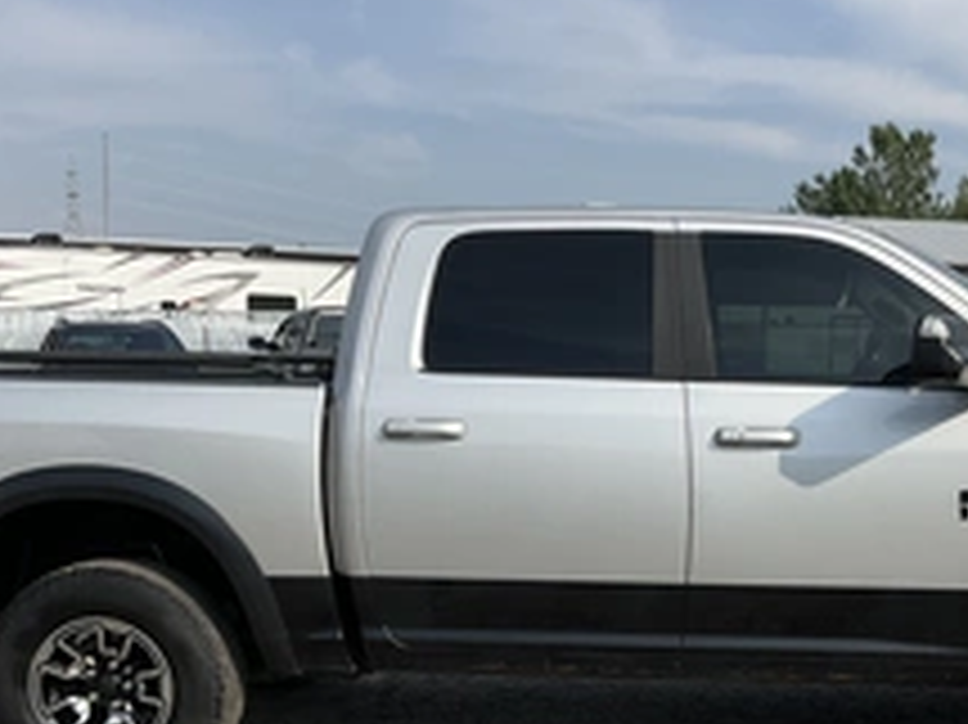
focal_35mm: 54
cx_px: 635
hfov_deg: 35.3
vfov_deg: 26.6
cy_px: 567
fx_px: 1509
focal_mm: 3
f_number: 1.8
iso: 25
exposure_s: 1/2320
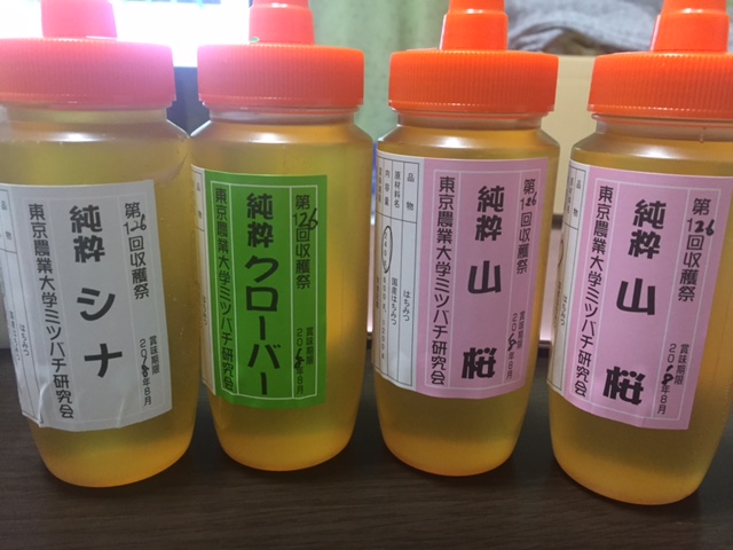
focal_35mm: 29
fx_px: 614
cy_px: 275
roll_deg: -2.6
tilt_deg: -17.8
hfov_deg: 61.7
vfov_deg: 48.2
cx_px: 366
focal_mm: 4.15
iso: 320
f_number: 2.2
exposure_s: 1/33
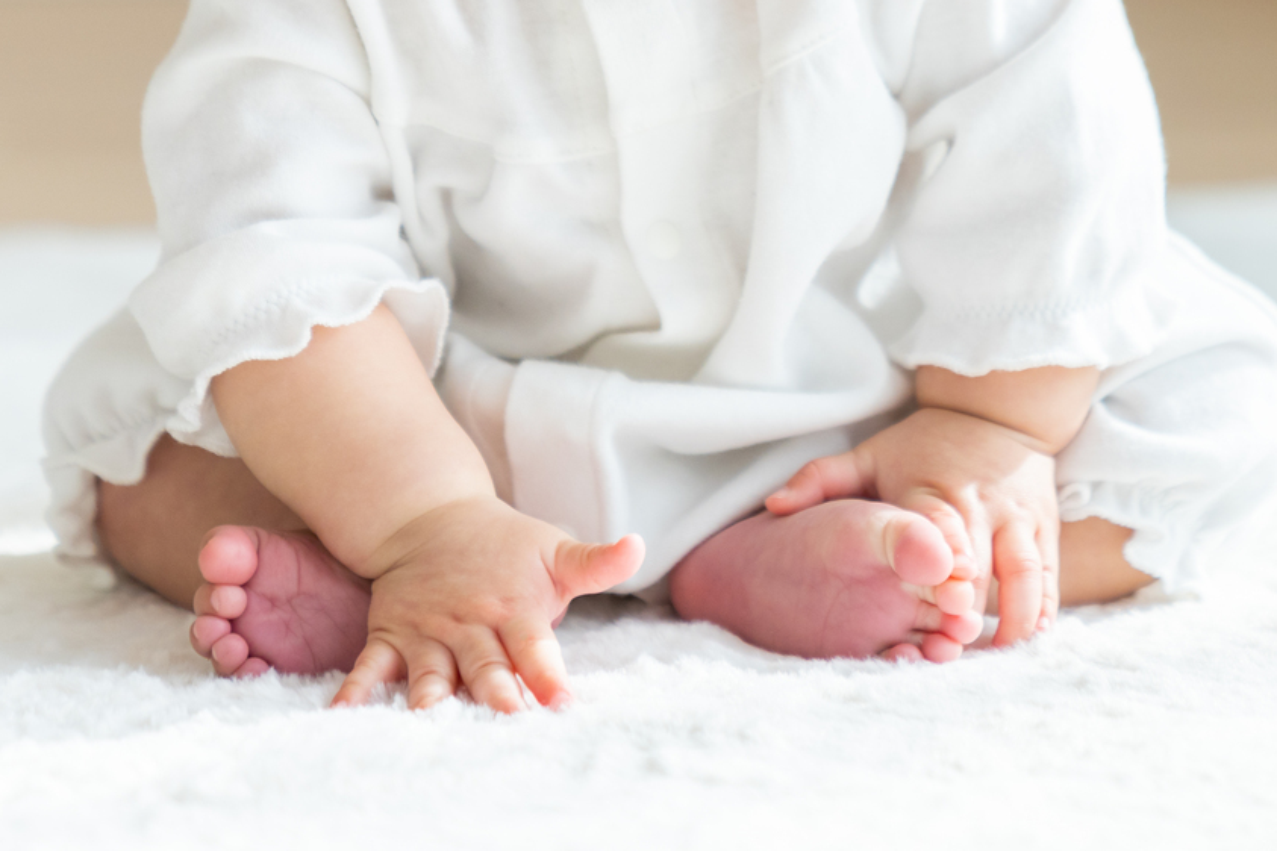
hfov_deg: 12.3
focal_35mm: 166
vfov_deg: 8.2
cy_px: -149
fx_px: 5888
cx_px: 1135
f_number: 2.8
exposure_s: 1/800
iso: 320
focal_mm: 70
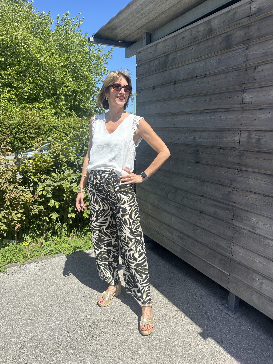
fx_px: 263
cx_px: 131
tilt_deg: -10.5
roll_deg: -0.5
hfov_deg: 54.9
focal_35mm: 25
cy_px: 178
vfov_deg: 69.4
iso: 80
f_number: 1.78
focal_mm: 6.86
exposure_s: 1/3247
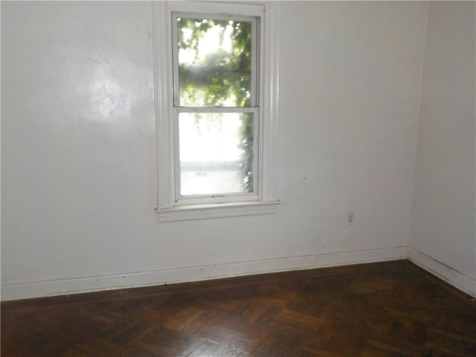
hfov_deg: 60.0
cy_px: 178
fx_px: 413
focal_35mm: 30
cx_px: 238
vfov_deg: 46.8
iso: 450
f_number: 3.3
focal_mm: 4.1
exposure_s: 1/15
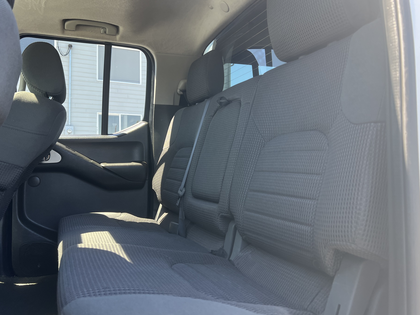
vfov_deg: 48.2
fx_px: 352
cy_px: 150
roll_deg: -0.2
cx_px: 218
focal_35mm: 29
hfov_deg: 61.6
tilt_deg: -0.1
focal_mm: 5.7
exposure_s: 1/121
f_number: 1.5
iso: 50
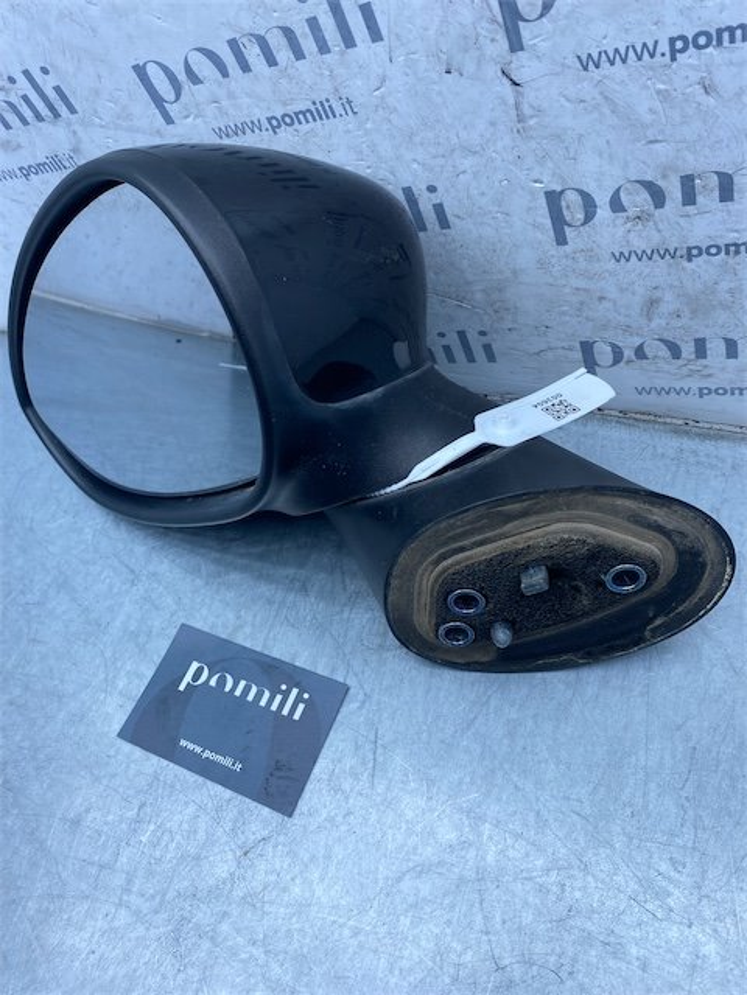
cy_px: 498
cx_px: 374
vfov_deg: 67.3
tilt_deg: -55.1
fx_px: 748
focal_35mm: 26
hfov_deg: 53.1
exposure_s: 1/719
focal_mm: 4.25
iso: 32
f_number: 1.8
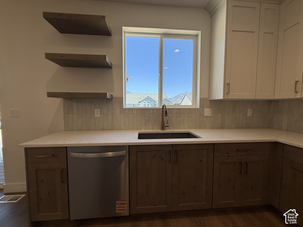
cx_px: 152
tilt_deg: -2.7
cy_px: 114
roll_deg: +0.1
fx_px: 123
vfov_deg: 85.7
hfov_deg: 102.1
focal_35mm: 14
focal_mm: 2.22
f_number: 2.2
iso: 64
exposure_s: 1/349
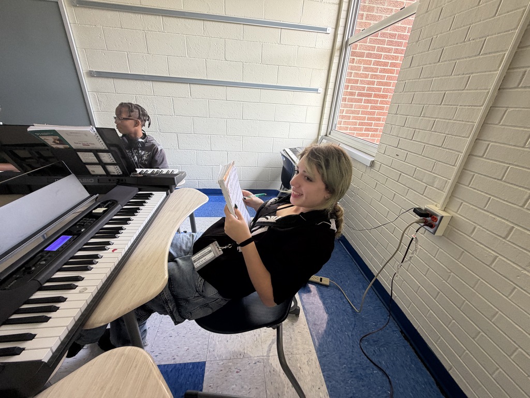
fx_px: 214
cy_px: 199
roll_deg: -4.8
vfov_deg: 85.7
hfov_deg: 102.1
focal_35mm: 14
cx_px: 265
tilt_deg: -25.1
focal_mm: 2.22
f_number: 2.2
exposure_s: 1/60
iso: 200
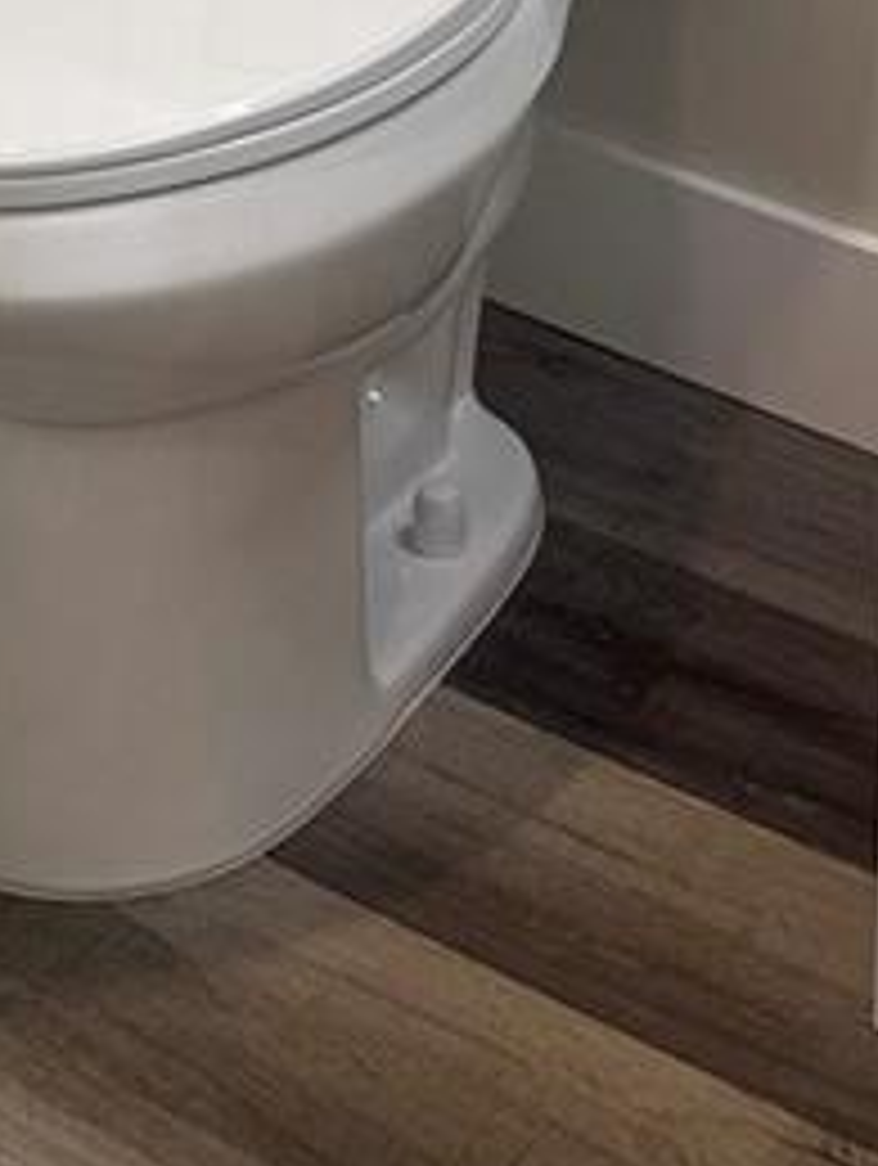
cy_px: -837
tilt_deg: -14.7
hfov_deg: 13.3
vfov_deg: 15.5
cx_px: 252
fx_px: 3745
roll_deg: +0.8
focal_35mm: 111
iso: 80
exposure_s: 1/120
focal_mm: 6.76
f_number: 1.78
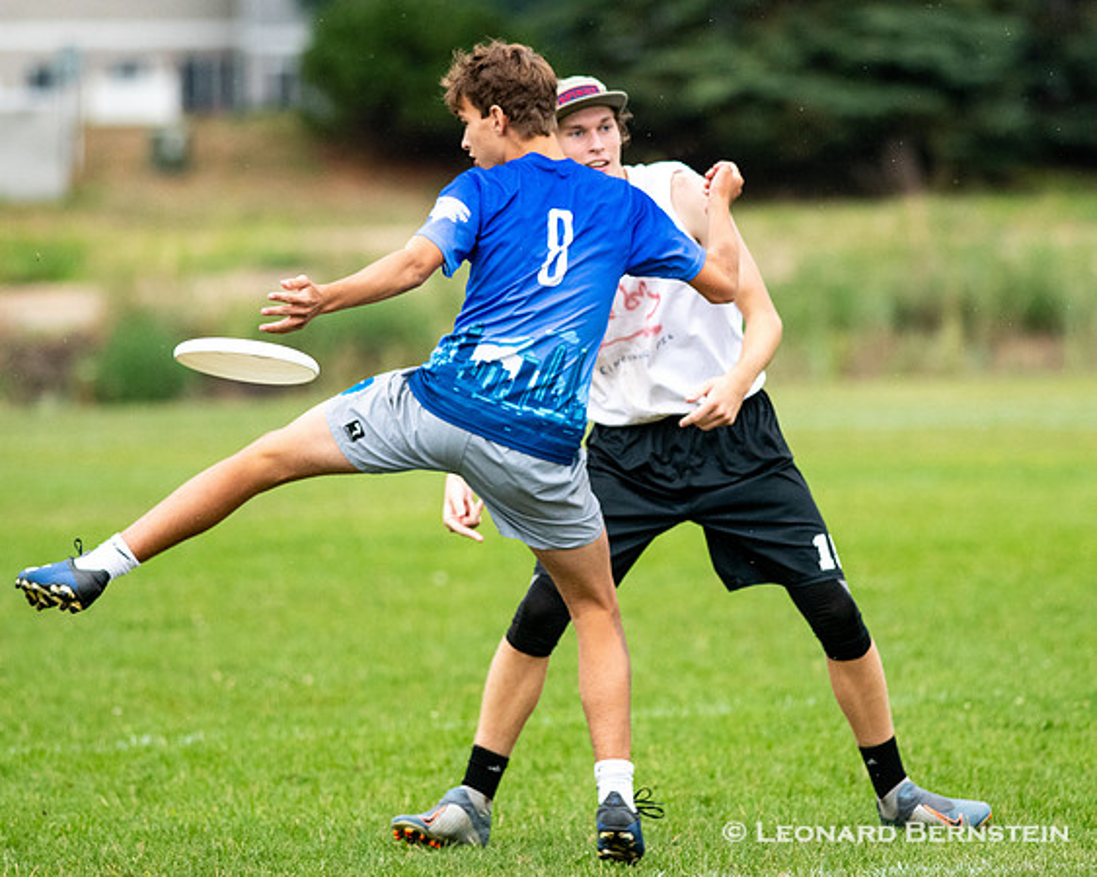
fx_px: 17494
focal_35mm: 539
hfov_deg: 3.6
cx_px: 640
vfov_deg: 2.9
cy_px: 443
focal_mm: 300
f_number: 4.5
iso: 1600
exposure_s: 1/1600
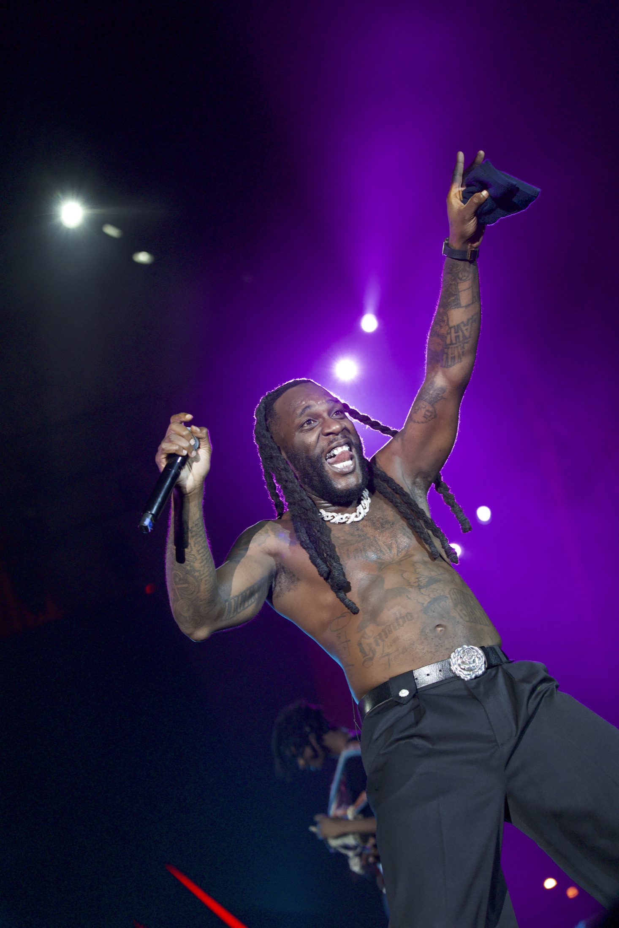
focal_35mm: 70
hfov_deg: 19.5
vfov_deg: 28.8
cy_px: 464
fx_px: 1806
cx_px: 310
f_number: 3.2
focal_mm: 70
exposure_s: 1/1000
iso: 6400
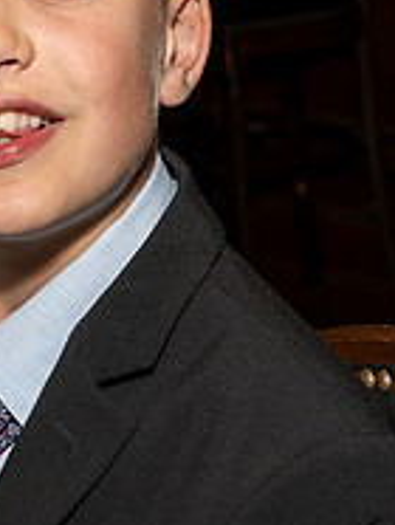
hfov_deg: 9.3
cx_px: -100
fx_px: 2398
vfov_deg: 12.5
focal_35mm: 158
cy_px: 159
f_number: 8
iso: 500
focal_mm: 42
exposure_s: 1/250
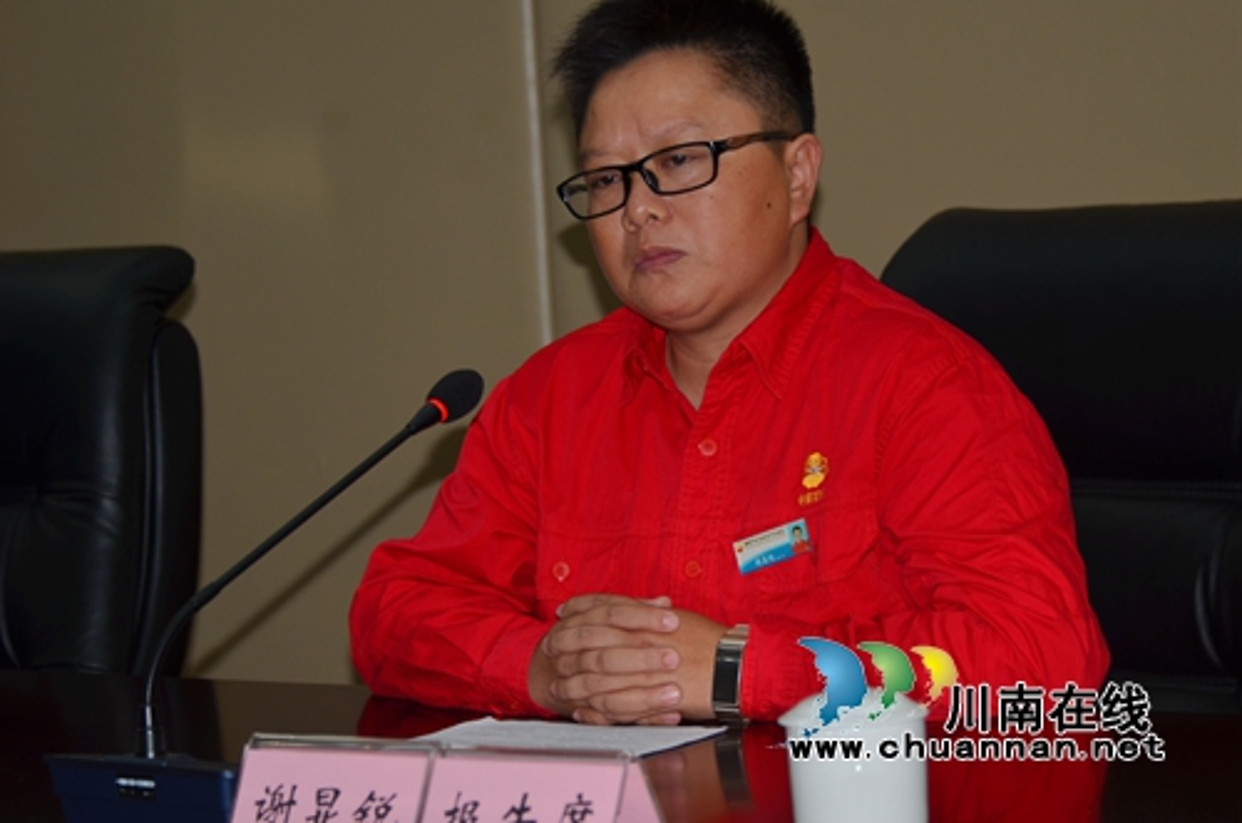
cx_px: 621
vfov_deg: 10.1
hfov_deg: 15.2
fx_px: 4647
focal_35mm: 135
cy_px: 412
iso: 100
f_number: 5.3
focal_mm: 90
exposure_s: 1/60
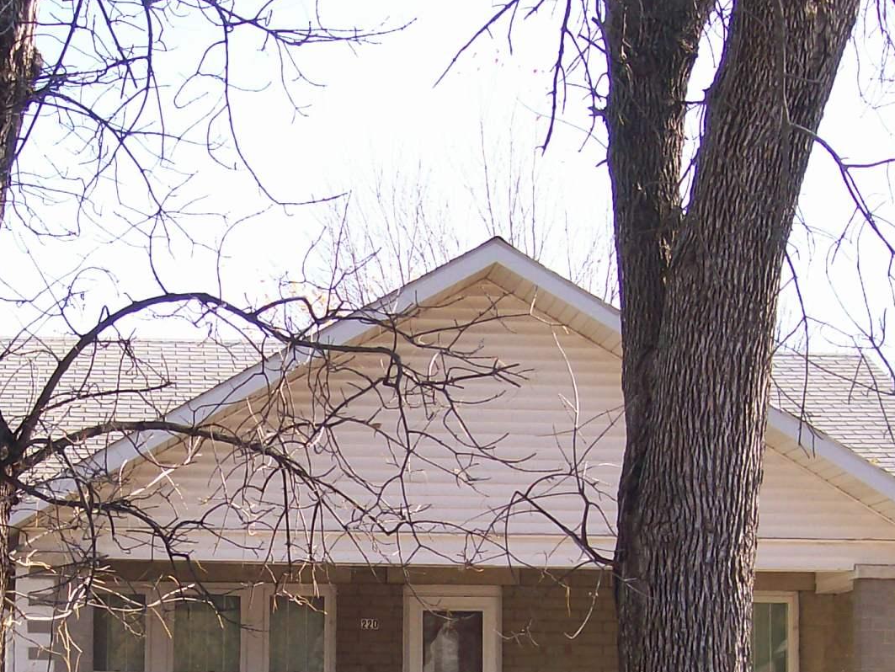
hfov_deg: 24.9
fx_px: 2017
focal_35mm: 78
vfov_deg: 18.5
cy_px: 658
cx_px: 309
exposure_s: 1/387
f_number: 2.7
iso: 80
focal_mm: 6
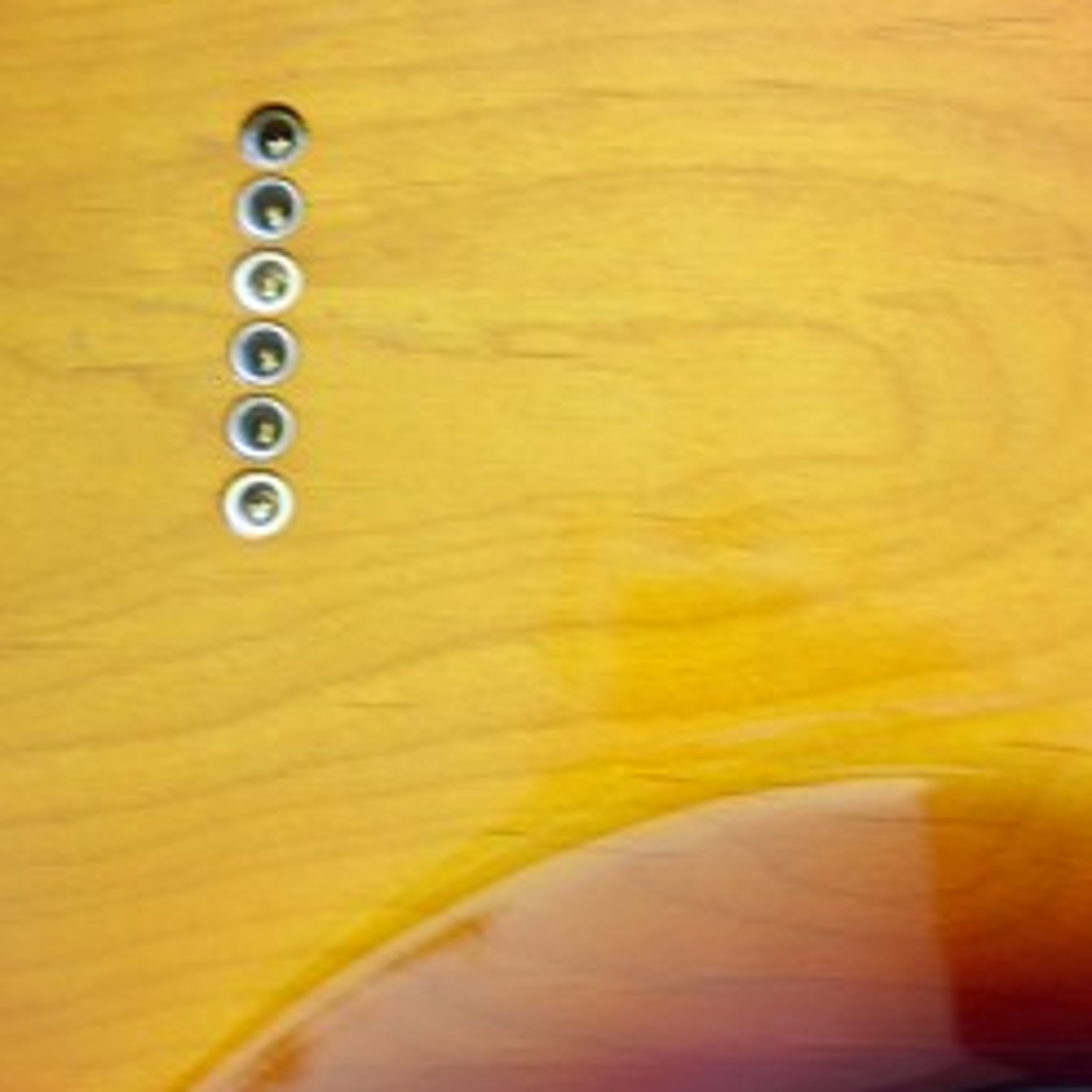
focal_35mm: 77
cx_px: 844
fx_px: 2748
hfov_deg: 22.2
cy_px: 363
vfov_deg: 22.4
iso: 200
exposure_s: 1/20
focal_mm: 18.5
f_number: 2.8
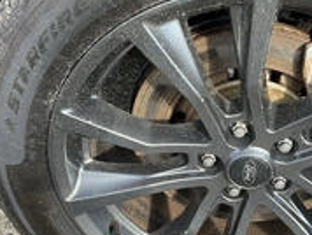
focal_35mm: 65
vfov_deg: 22.6
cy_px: 130
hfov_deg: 29.5
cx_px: 216
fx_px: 587
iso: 20
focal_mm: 3
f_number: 1.8
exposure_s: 1/171
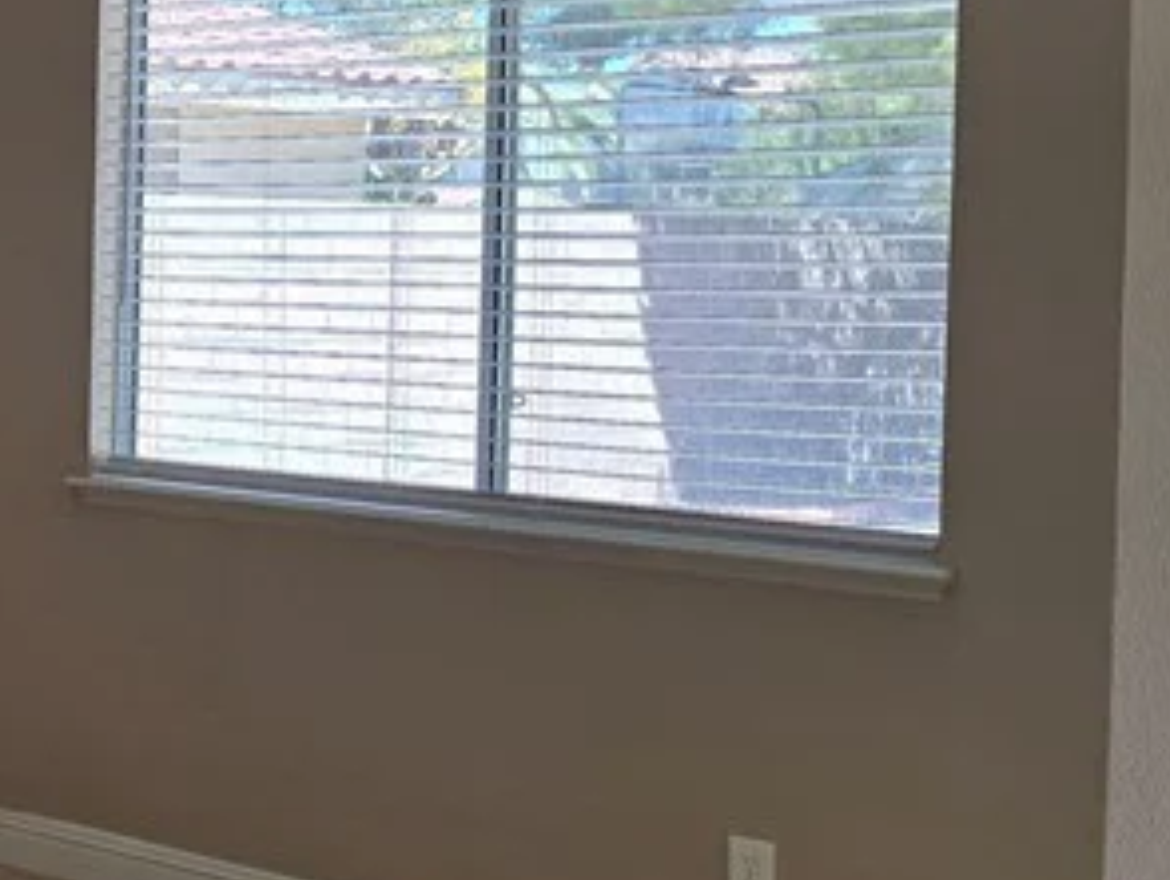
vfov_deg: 18.4
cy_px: 303
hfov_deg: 22.4
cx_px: -259
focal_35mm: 80
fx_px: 2706
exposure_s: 1/180
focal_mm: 6.3
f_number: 1.7
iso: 32
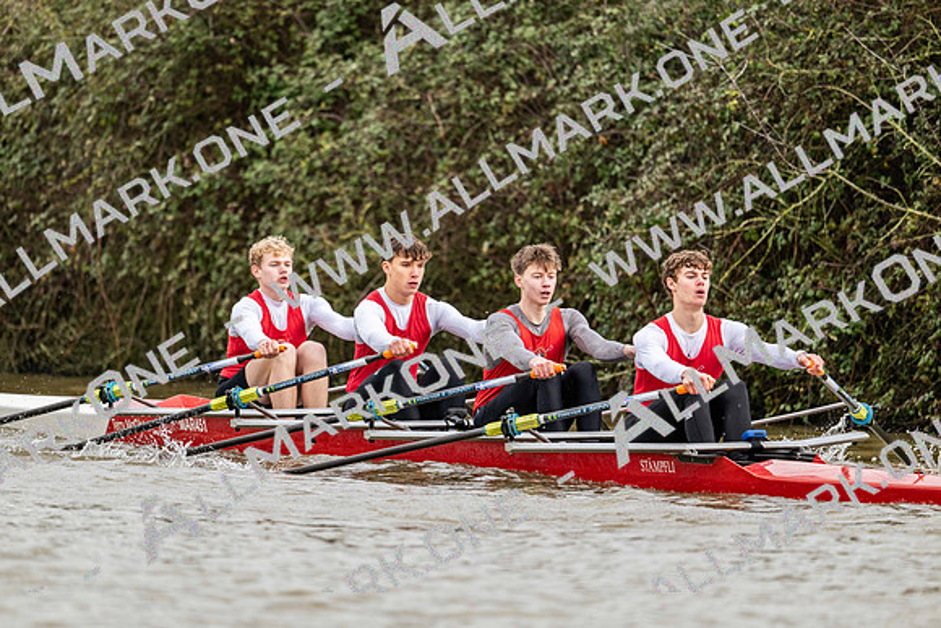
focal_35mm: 400
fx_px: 10458
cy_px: 314
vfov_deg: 3.4
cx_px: 470
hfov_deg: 5.2
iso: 800
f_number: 4.5
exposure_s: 1/1600
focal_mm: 400
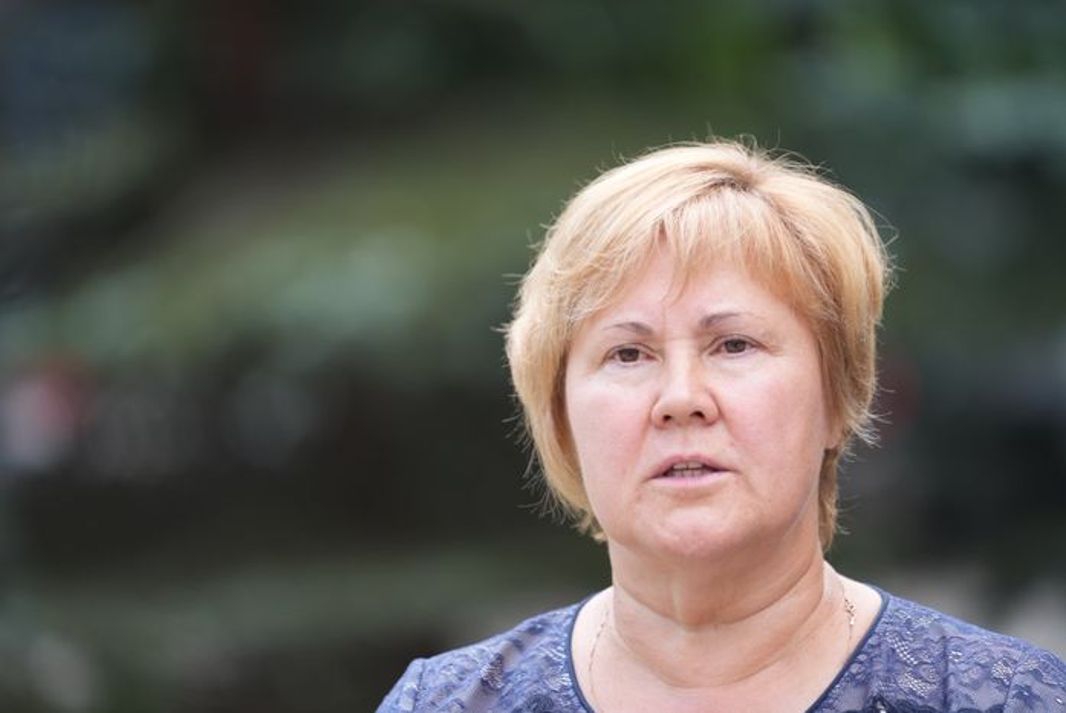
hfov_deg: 10.3
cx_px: 533
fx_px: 5927
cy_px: 356
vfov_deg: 6.9
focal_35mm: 200
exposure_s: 1/640
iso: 250
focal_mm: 200
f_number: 2.8
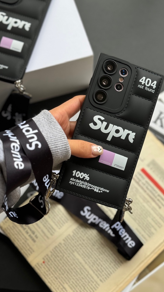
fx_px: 410
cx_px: 102
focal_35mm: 53
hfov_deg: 22.6
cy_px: 145
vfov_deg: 39.2
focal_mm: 6.86
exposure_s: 1/149
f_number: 1.78
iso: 80
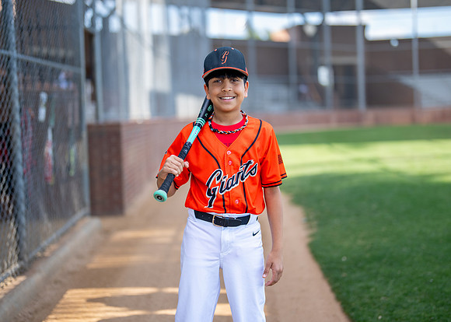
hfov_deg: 34.9
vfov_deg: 25.3
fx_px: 718
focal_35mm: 56
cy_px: 154
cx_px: 230
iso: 125
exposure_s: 1/1600
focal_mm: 50
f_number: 1.2
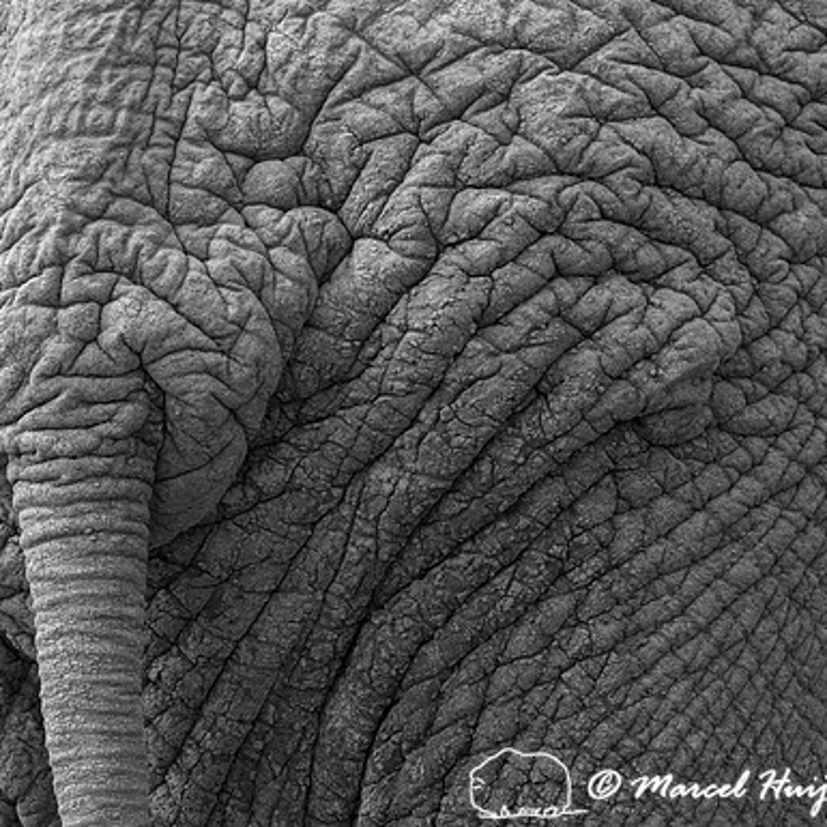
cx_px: 281
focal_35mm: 769
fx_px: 20785
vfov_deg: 2.3
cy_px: 414
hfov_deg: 2.3
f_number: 9
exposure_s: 1/800
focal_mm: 600
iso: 1250
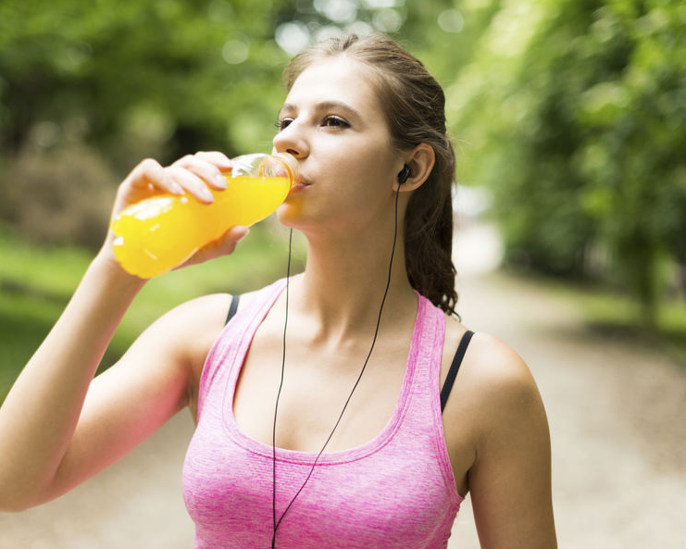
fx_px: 1157
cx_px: 305
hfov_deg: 33.0
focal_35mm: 57
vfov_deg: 26.7
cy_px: 276
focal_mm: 50
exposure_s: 1/800
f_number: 2
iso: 200
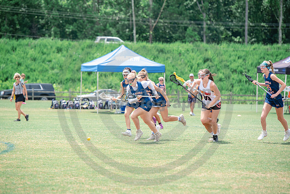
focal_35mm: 200
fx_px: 1611
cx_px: 145
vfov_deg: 6.9
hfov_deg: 10.3
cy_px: 97
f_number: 4.5
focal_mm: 200
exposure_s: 1/1250
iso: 250
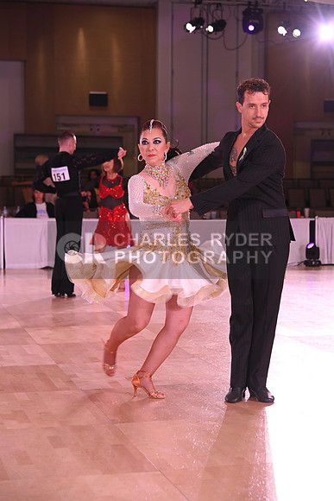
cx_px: 167
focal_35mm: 78
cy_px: 250
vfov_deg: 26.0
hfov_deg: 17.5
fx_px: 1085
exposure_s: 1/200
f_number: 5.6
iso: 1000
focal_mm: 78
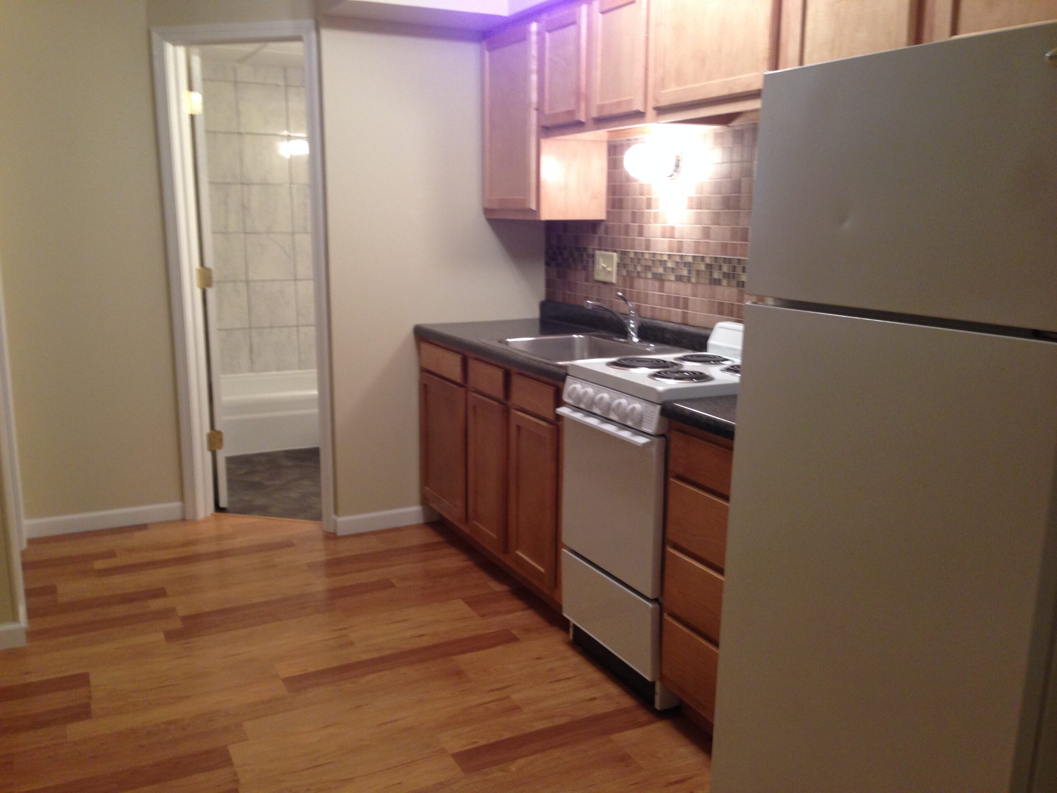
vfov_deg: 42.9
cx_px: 528
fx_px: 1008
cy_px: 396
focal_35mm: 33
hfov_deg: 55.4
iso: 100
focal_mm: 4.12
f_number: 2.4
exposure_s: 1/20
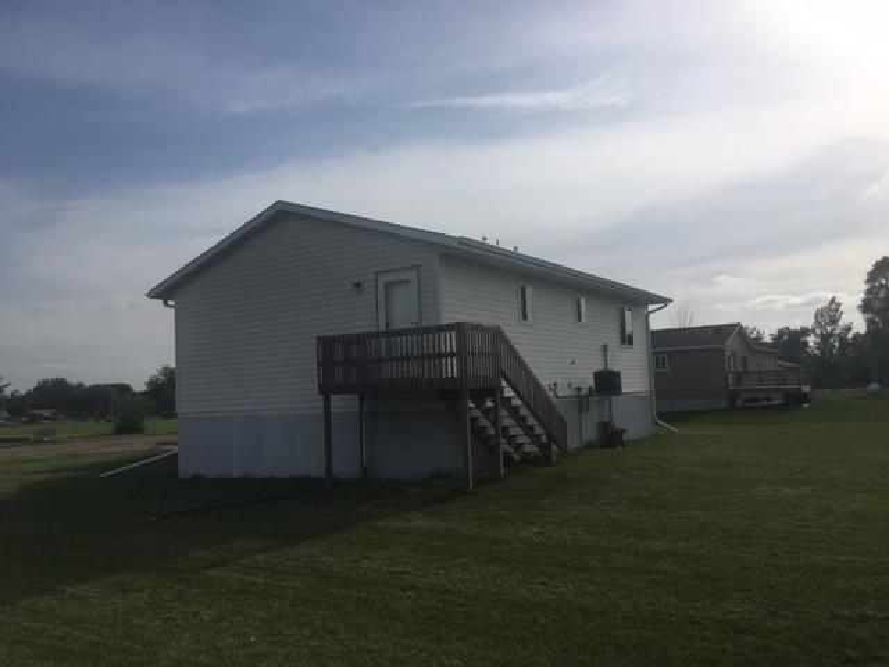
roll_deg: +1.7
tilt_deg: +7.8
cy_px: 334
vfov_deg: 48.2
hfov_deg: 61.7
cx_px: 444
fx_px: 745
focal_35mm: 29
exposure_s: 1/3663
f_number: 2.2
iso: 25
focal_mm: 4.15
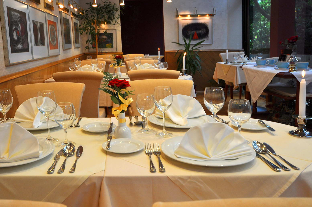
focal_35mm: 37
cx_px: 128
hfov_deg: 51.7
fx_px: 320
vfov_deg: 35.8
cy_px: 96
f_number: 5.6
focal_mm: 20
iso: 250
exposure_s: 1/25
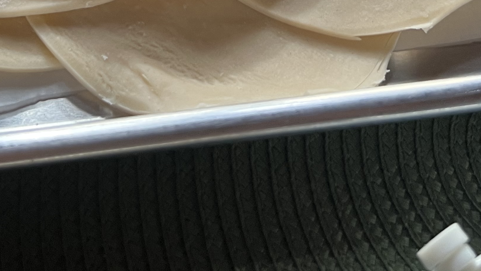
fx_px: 893
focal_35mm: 70
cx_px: 224
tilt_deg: -53.4
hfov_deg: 30.1
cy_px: -138
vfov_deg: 15.8
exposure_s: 1/60
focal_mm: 5.7
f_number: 1.5
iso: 160
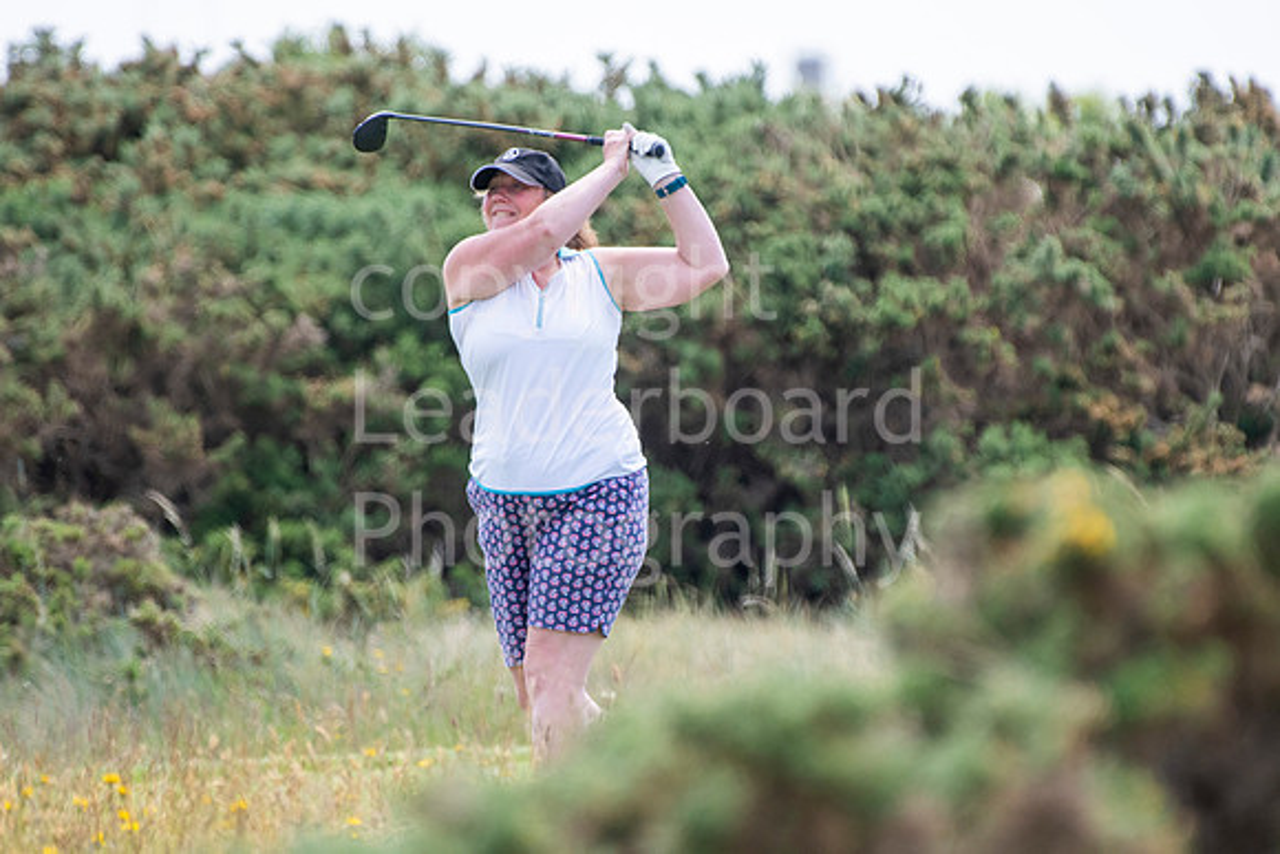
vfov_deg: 1.8
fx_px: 26672
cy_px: 427
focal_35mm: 750
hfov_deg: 2.7
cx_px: 640
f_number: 5.6
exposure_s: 1/1250
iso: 500
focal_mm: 500
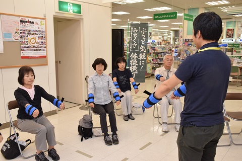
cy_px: 80
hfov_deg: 55.1
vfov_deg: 38.4
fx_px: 232
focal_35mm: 34
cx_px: 121
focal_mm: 23
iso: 800
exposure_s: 1/125
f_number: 7.1
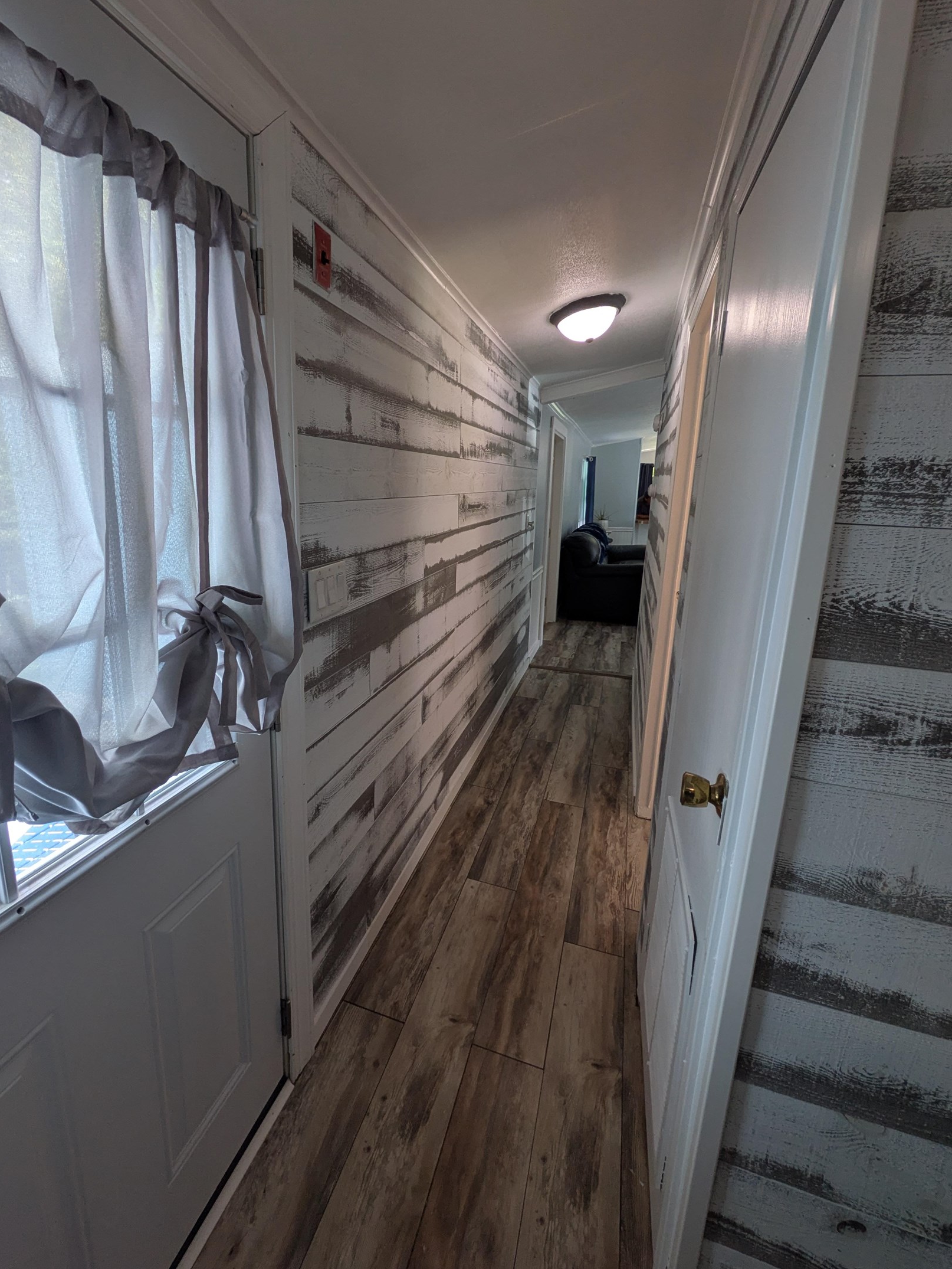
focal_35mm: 15
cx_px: 452
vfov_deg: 98.0
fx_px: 550
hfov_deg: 81.7
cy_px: 590
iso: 95
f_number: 2.2
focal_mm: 1.83
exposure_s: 1/120
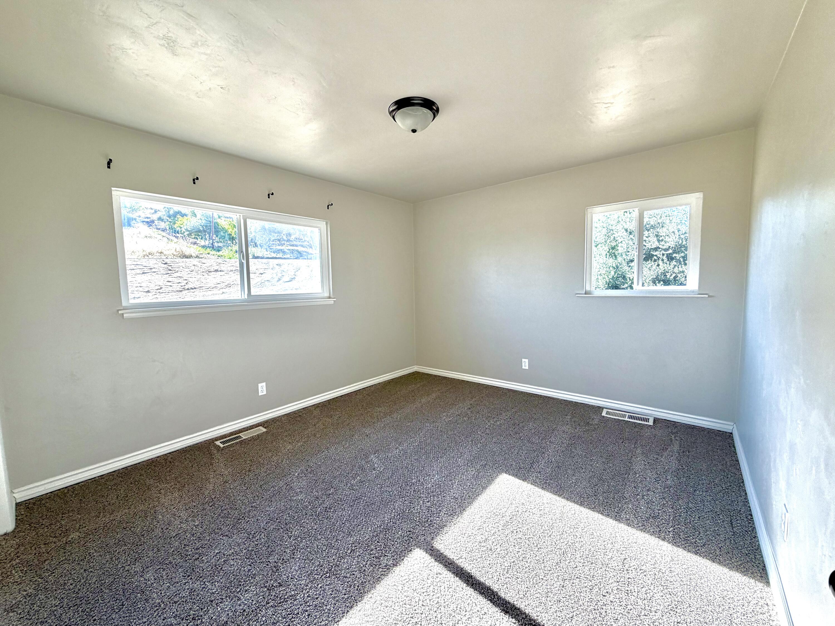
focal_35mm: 14
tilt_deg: -4.8
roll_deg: +2.5
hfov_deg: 102.1
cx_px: 418
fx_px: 338
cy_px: 313
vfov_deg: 85.7
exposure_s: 1/121
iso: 80
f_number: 2.2
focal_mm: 2.22
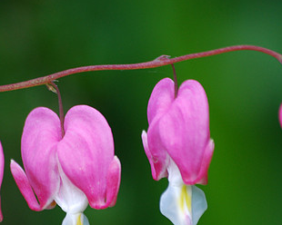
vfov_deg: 2.7
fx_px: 4841
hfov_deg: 3.3
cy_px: 166
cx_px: 104
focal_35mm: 580
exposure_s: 1/80
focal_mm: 220
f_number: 5.3
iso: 400
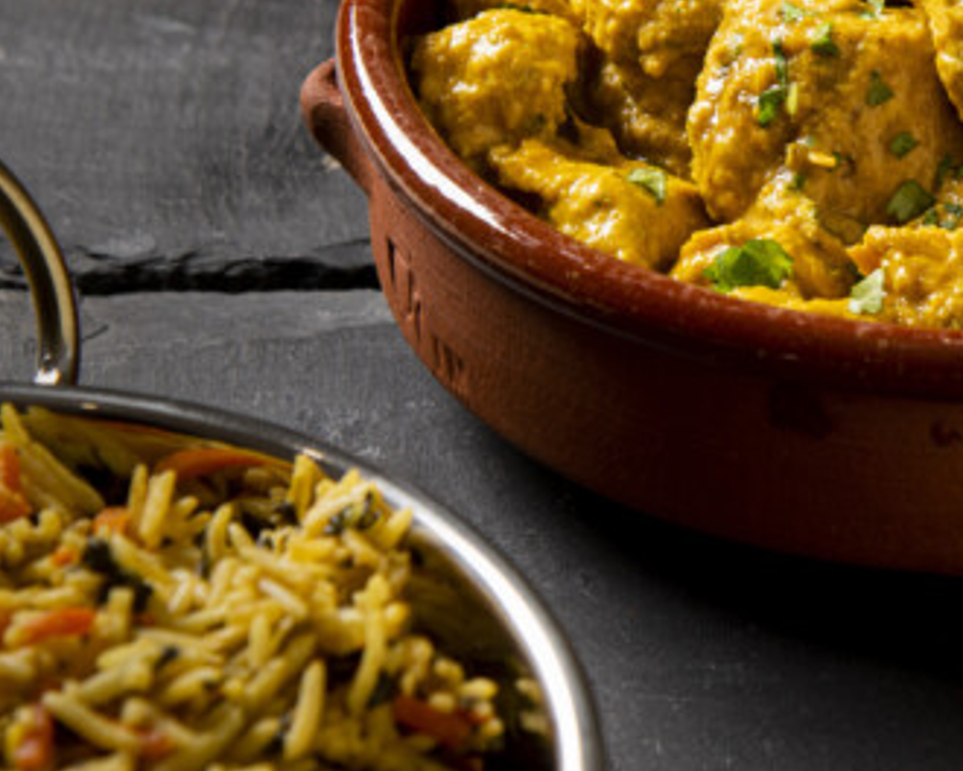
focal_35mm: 179
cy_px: 199
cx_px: 995
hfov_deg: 10.7
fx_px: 5102
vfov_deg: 8.6
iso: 125
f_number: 8
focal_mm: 82
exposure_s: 1/125
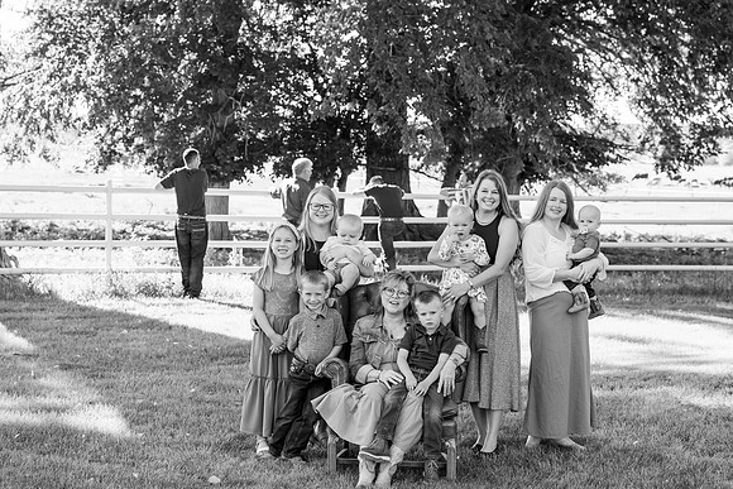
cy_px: 244
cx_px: 366
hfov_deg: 28.8
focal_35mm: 70
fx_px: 1426
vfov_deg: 19.5
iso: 800
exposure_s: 1/250
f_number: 5.6
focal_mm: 70
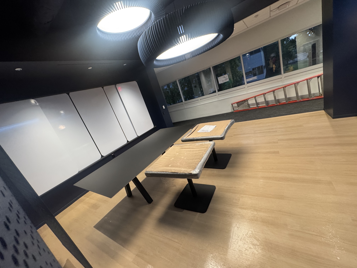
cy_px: 134
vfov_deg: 85.7
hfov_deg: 102.1
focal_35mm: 14
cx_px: 178
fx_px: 144
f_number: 2.2
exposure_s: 1/60
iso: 250
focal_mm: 2.22
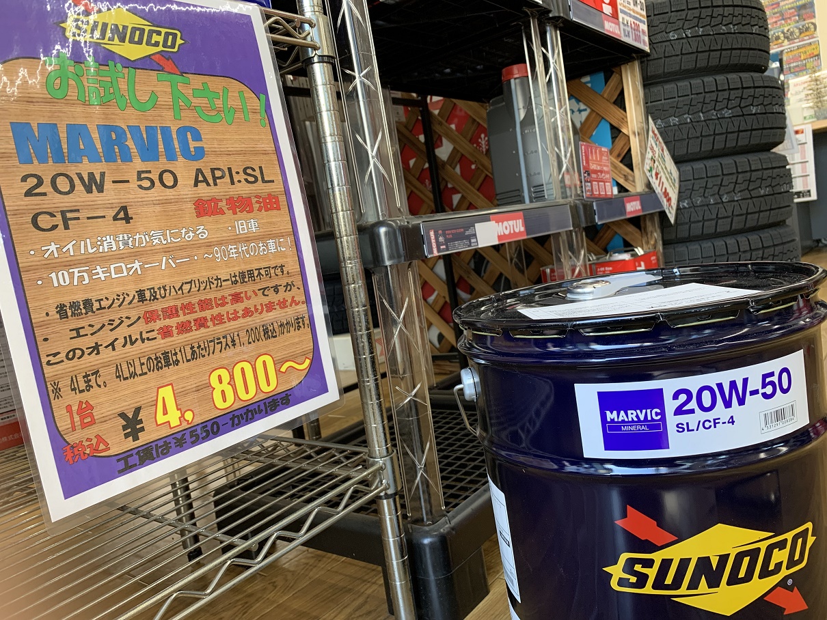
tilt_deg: -4.9
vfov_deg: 53.1
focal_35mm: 26
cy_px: 310
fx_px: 621
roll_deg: +10.2
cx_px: 414
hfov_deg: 67.3
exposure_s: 1/100
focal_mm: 4.25
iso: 64
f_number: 1.8
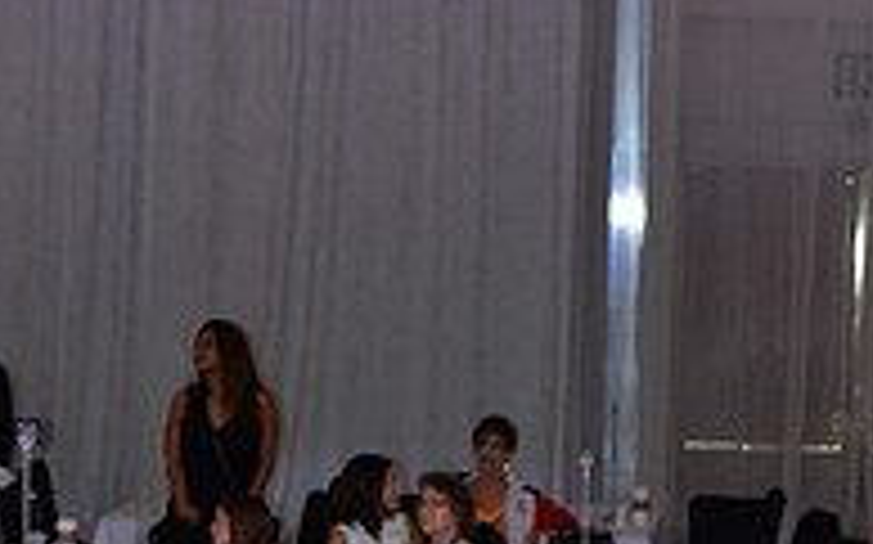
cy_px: 1106
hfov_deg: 9.8
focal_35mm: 213
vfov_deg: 6.0
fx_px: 5065
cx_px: 610
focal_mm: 70
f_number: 6.3
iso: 2000
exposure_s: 1/250
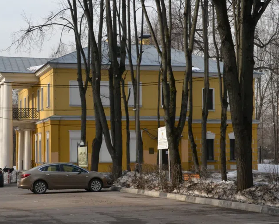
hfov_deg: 22.1
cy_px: 108
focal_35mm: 86
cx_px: 97
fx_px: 710
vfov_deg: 17.9
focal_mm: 38
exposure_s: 1/800
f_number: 14
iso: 1600
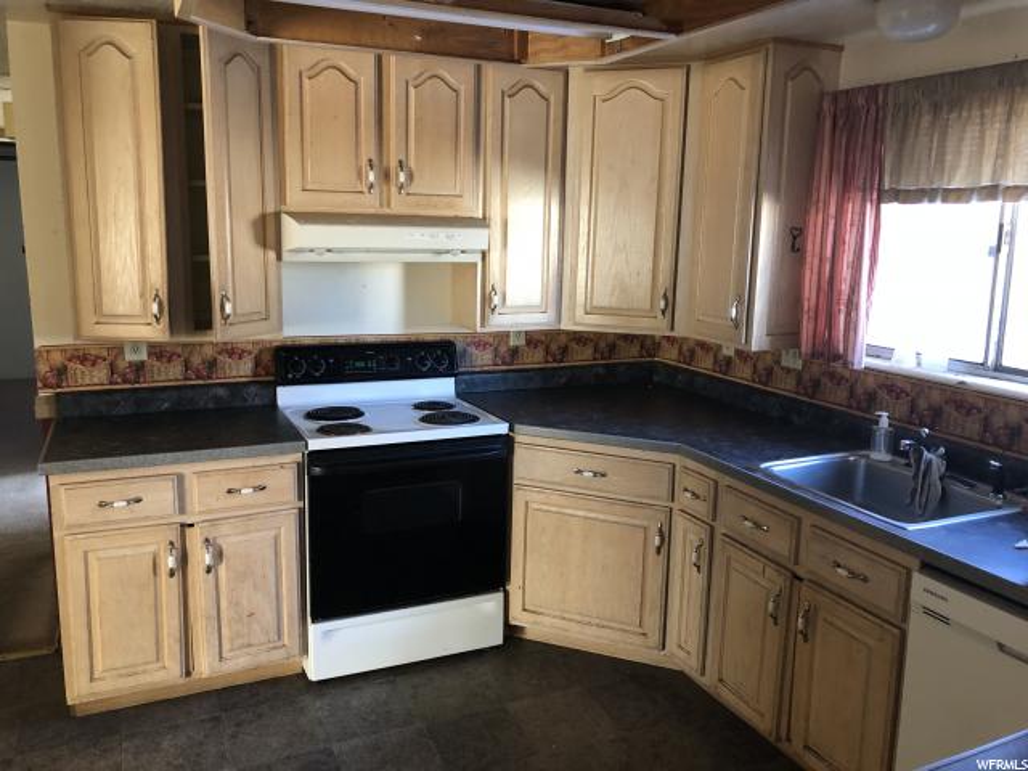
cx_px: 514
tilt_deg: -7.1
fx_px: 832
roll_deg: +0.5
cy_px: 386
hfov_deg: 63.4
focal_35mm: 28
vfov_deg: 49.7
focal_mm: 4
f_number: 1.8
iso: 64
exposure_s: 1/15
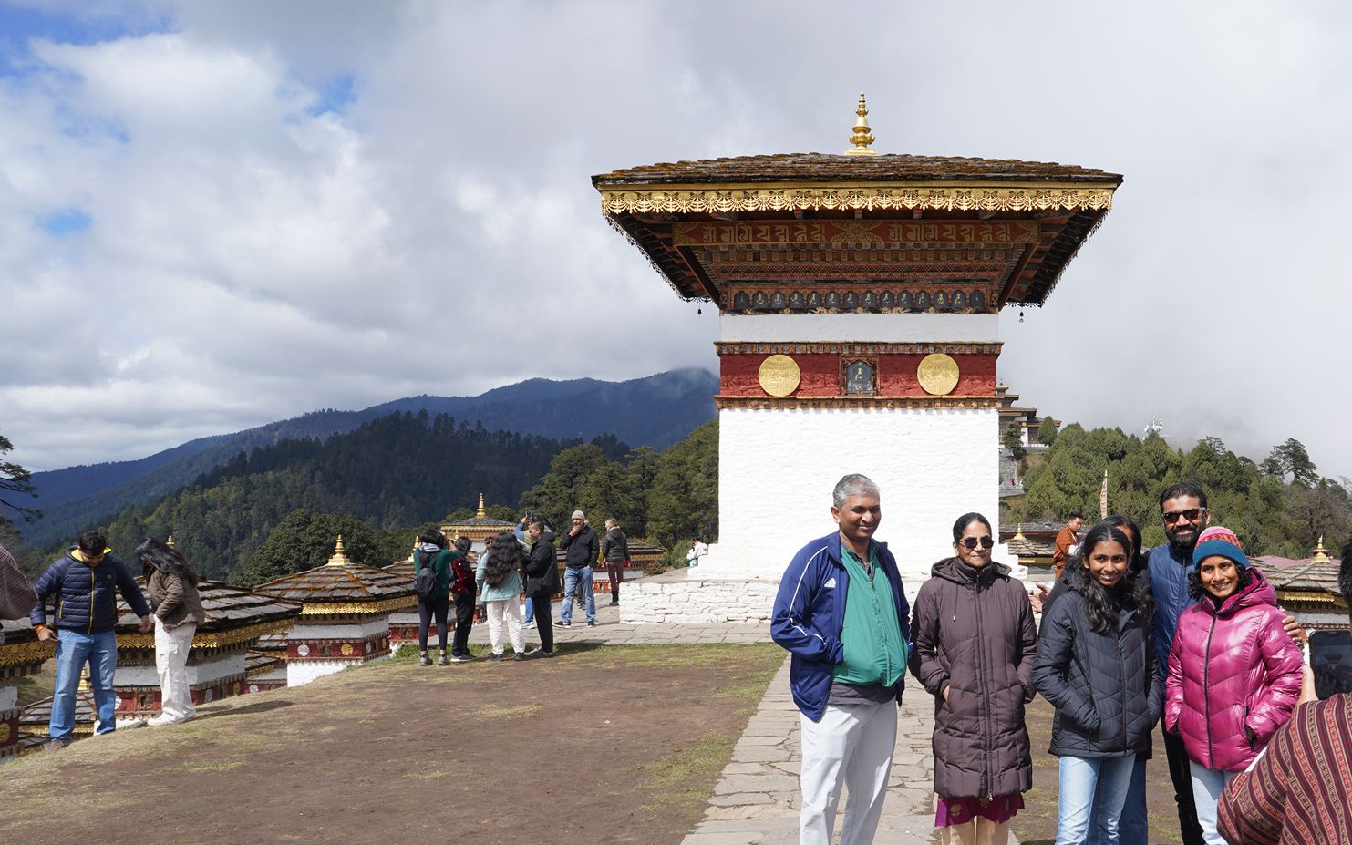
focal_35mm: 33
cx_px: 891
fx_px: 1216
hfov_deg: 57.0
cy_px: 519
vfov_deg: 38.1
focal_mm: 24
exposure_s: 1/100
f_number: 14
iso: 100
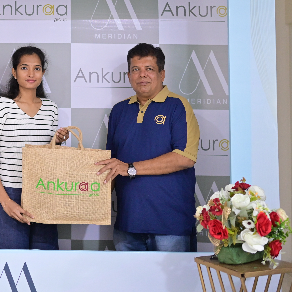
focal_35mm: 69
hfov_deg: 24.1
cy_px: 80
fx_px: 659
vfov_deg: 24.8
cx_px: 12
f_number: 1.8
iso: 2000
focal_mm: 35
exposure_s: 1/125
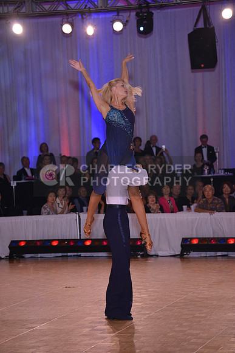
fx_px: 1076
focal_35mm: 110
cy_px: 176
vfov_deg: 18.6
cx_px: 118
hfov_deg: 12.5
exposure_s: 1/250
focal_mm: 110
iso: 1250
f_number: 4.5
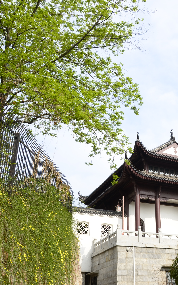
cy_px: 143
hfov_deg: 29.0
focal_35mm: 42
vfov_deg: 47.2
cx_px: 169
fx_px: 326
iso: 200
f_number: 10
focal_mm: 18
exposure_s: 1/160
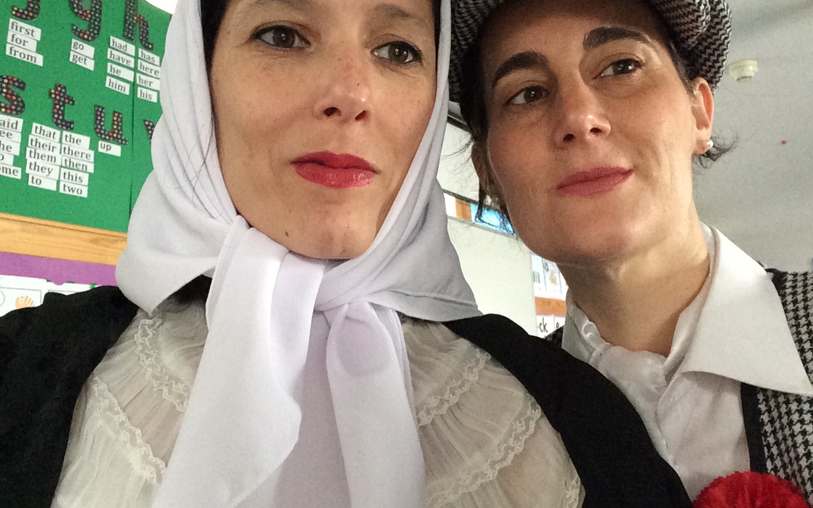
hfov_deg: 58.1
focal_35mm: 33
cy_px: 228
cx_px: 407
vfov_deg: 38.3
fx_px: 731
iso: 400
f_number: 2.4
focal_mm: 2.15
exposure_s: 1/33
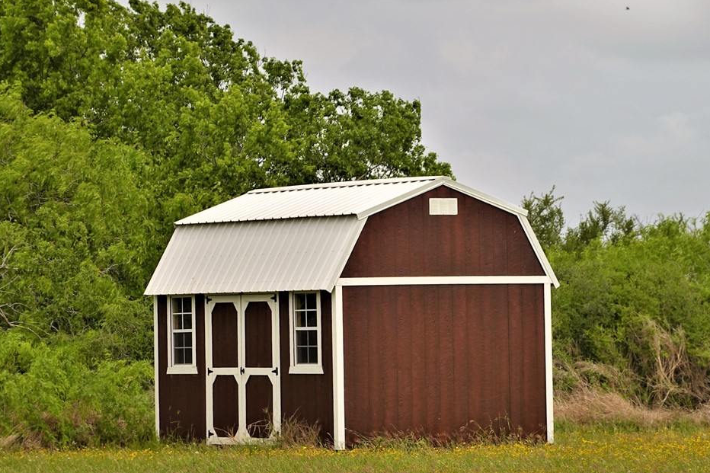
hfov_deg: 8.8
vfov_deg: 5.9
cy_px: 236
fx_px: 4594
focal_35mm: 233
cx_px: 337
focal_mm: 72
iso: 100
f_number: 4.5
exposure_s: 1/1000
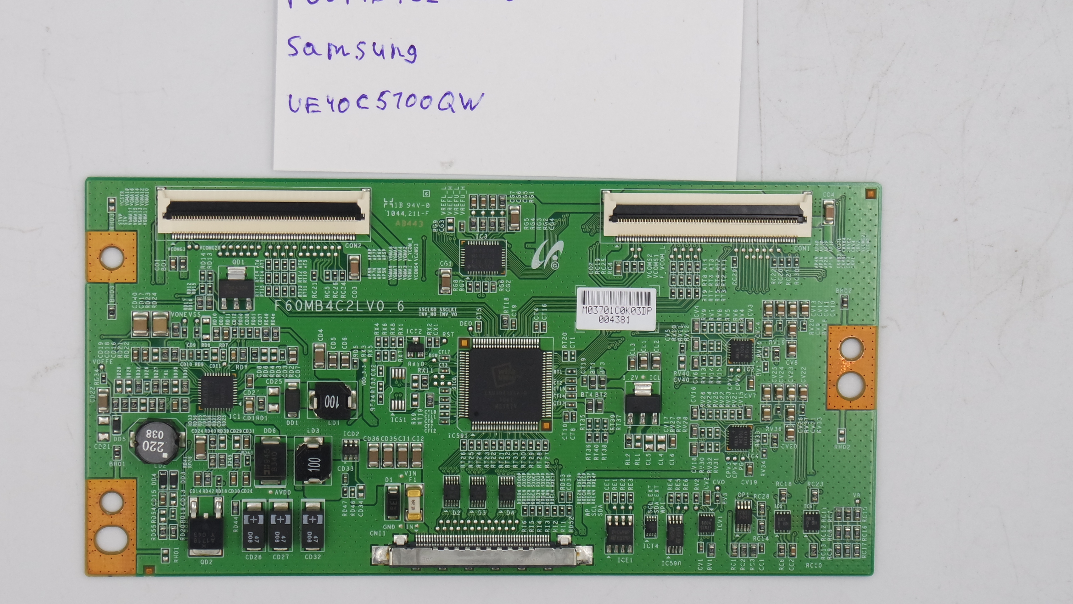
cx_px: 506
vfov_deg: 12.6
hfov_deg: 22.2
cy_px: 223
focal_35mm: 96
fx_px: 2731
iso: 200
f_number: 5.6
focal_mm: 27
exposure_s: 1/125
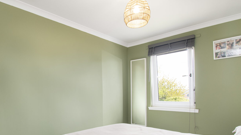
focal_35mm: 23
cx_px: 90
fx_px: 147
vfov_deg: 48.1
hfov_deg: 77.2
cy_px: 97
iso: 320
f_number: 9
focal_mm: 10
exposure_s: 1/5
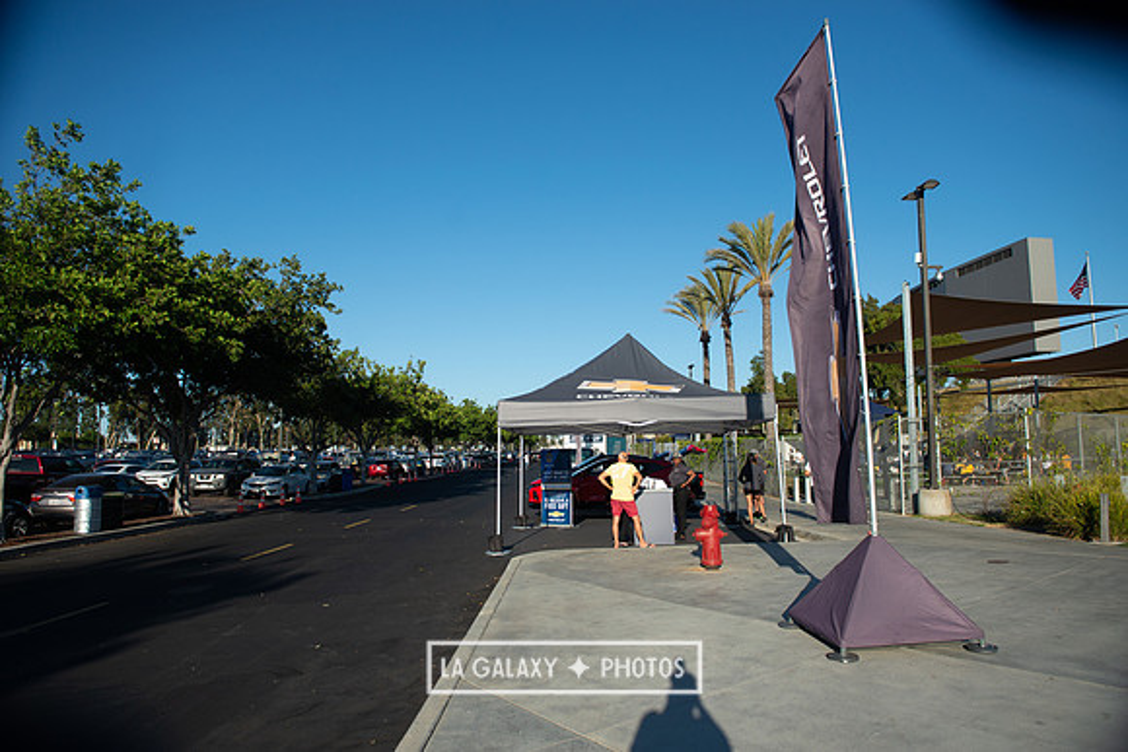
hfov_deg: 73.7
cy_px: 376
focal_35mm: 24
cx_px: 564
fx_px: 752
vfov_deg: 53.2
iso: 200
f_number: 4
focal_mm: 24
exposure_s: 1/2500
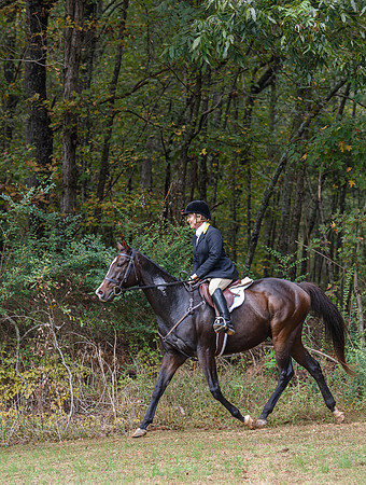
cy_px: 250
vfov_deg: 8.9
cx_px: 230
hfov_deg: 6.7
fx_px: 3122
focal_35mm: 222
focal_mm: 100
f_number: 4
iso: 560
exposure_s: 1/500
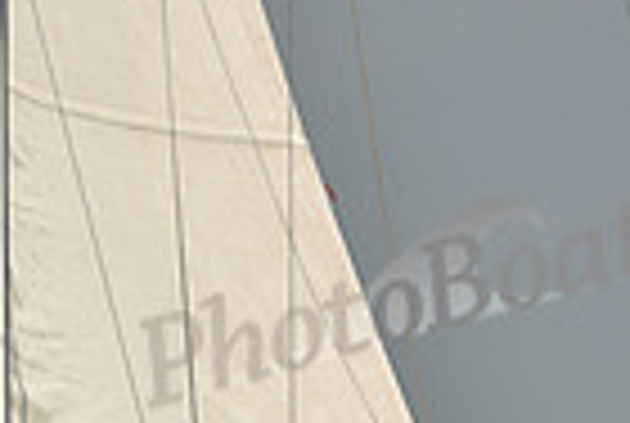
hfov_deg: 3.8
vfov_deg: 2.6
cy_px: 587
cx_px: -90
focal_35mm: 537
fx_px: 9417
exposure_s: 1/1000
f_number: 8
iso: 320
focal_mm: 130
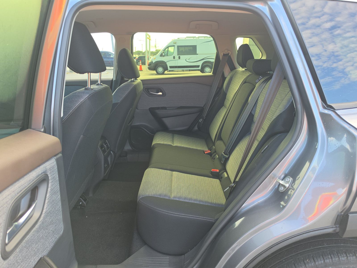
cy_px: 134
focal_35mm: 23
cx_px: 178
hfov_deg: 73.9
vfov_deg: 58.9
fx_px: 237
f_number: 1.4
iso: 16
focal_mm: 6.5
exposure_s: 1/100
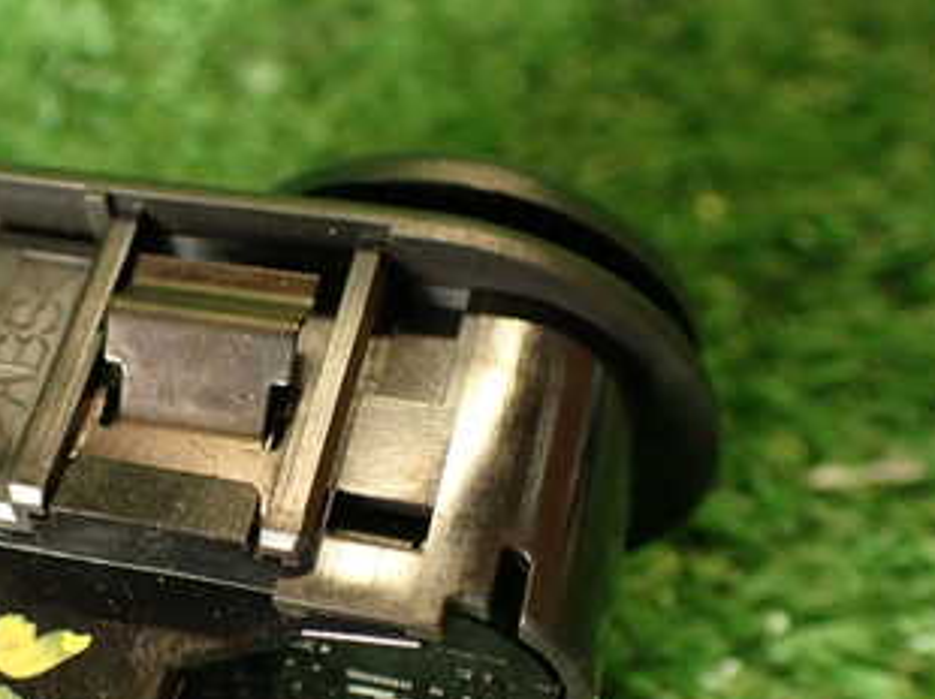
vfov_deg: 23.4
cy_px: 506
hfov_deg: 30.2
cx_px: 145
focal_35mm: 62
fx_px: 1673
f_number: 2.4
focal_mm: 5.79
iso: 200
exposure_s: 1/30
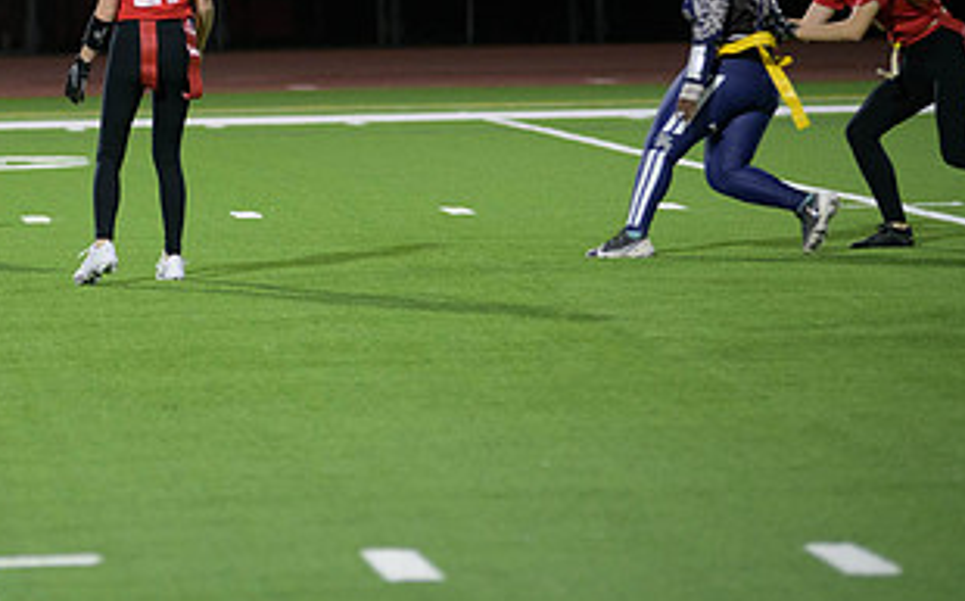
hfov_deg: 7.6
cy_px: 23
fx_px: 7277
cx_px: 87
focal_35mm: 277
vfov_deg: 4.7
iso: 2800
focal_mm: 145
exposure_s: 1/640
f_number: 2.8
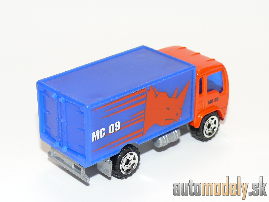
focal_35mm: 93
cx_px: 134
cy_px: 101
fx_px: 723
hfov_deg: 21.1
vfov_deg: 15.9
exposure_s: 1/30
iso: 100
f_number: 4
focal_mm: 12.8
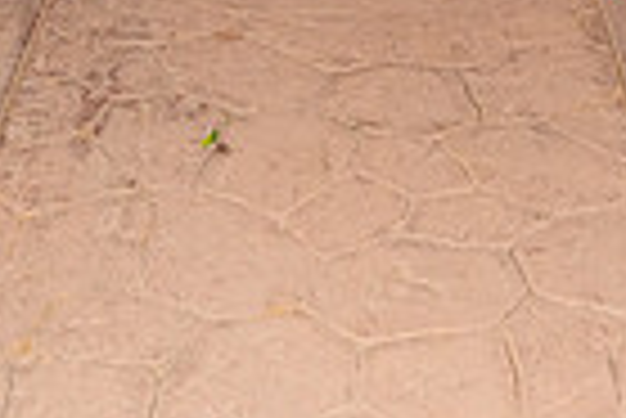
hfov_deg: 20.3
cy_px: -420
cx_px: 401
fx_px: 1741
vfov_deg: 12.2
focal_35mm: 100
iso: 800
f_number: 3.5
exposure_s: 1/160
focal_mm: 24
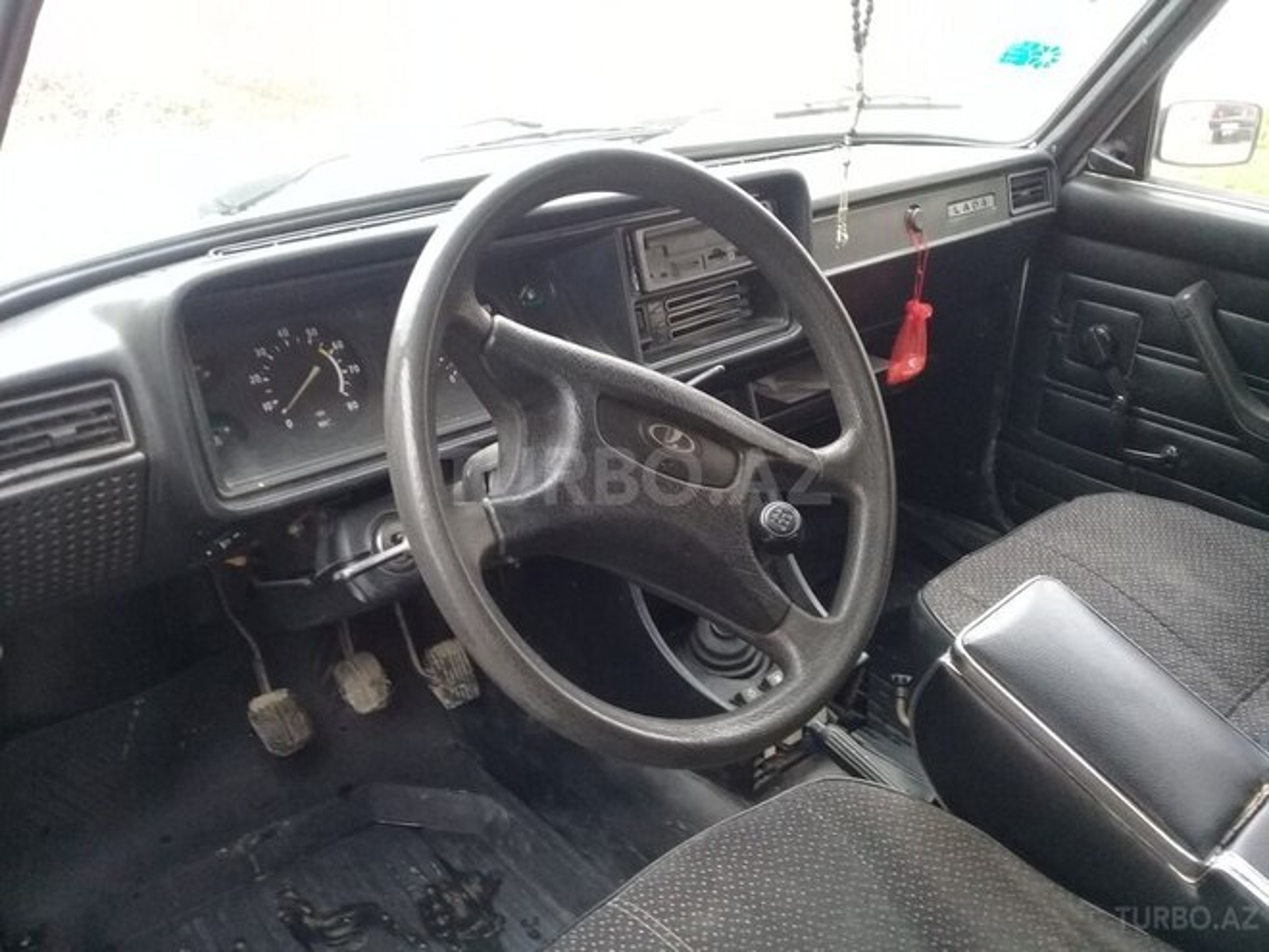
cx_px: 634
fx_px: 1136
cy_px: 476
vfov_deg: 45.4
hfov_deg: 58.4
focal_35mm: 31
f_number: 2.2
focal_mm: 3.3
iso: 160
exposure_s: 1/33
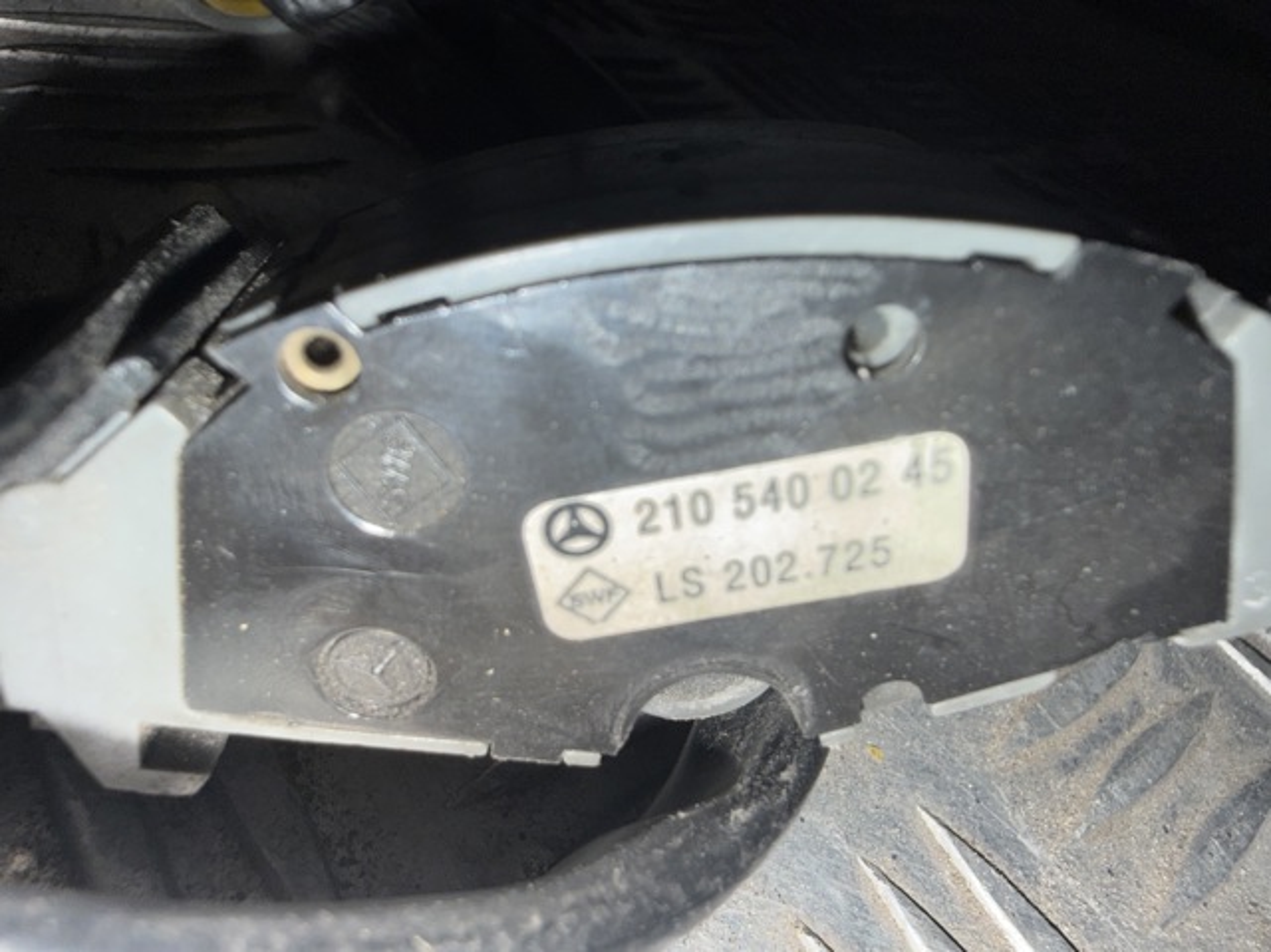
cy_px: 476
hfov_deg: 71.6
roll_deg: -23.6
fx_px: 881
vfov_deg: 56.8
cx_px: 636
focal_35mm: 24
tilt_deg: -40.5
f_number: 2.2
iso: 12
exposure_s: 1/167
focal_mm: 2.22
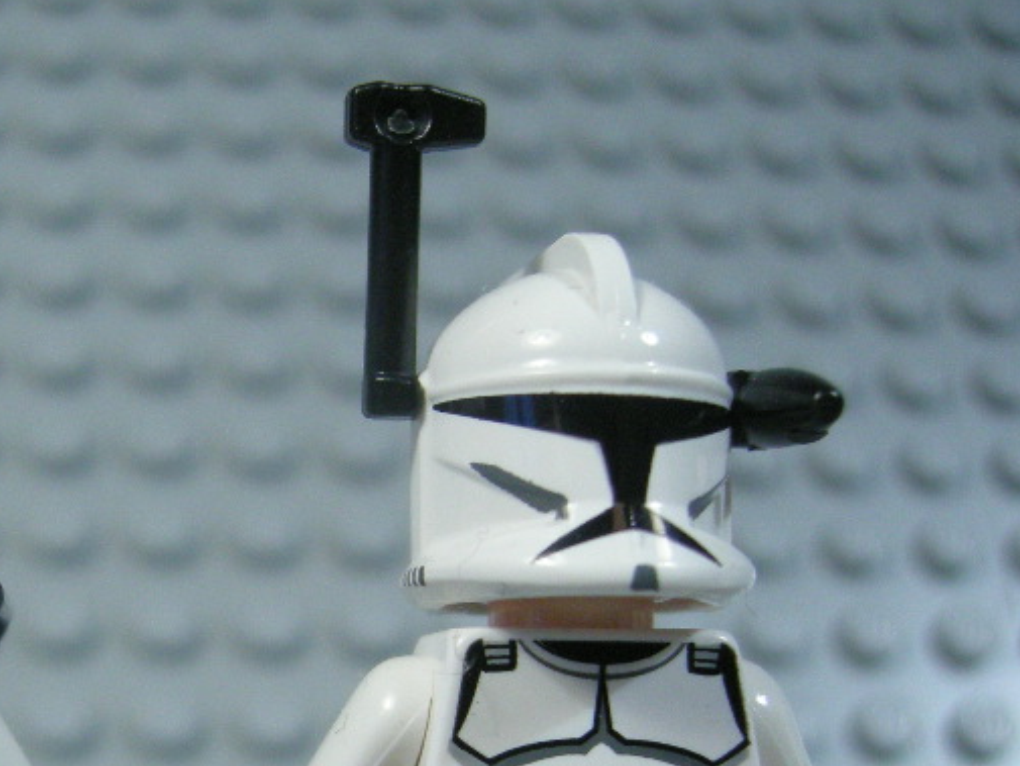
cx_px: 131
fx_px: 2152
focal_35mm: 73
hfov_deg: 25.9
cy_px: 734
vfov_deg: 19.7
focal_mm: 7.5
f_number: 2.7
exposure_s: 1/60
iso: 277
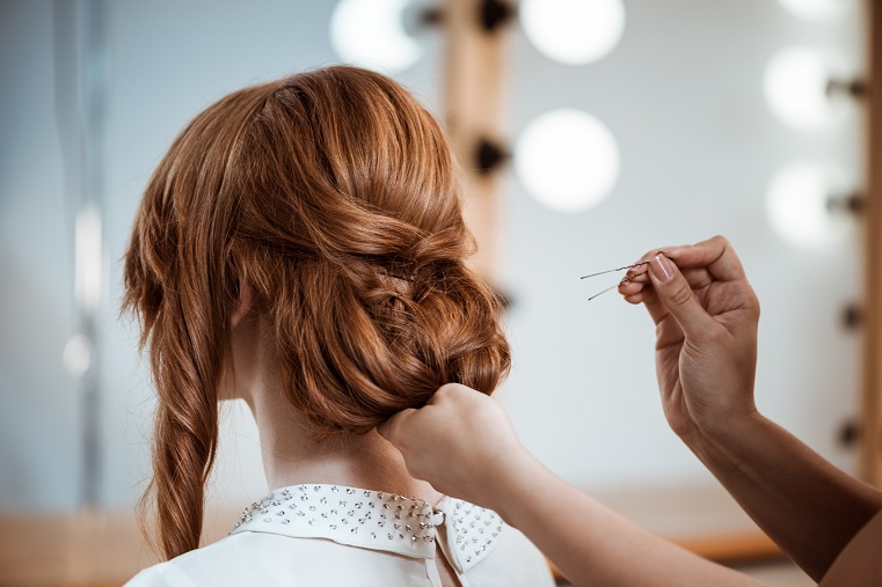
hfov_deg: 19.3
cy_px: 293
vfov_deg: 12.9
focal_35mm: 106
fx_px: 2596
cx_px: 442
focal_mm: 105
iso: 125
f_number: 3
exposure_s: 1/200
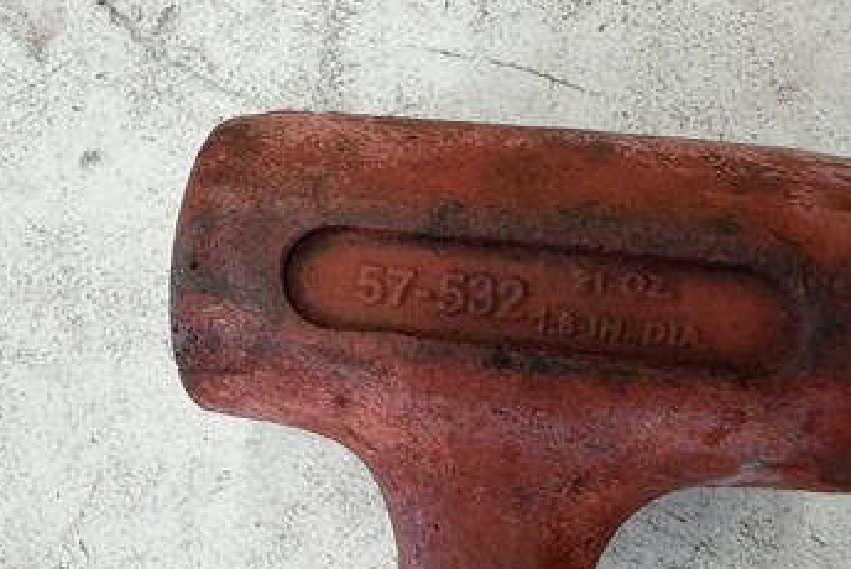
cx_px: 440
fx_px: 686
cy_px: 262
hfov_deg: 63.6
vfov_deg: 45.0
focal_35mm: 29
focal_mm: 2.22
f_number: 2.2
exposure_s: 1/120
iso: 320
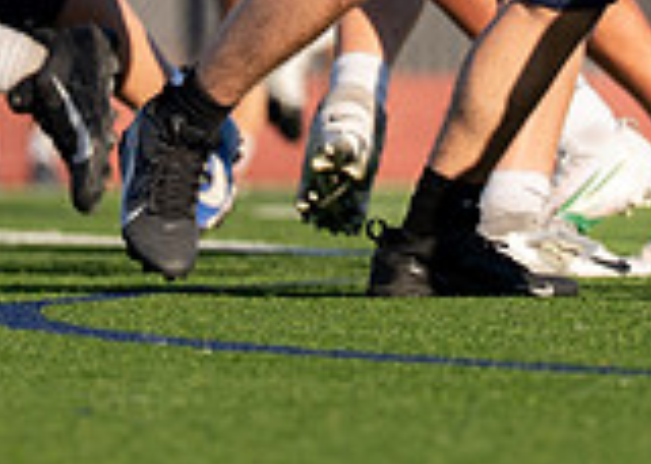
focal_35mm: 1214
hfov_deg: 1.7
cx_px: 636
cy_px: -239
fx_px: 22427
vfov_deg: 1.2
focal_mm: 200
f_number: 2.8
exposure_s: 1/4000
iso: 200
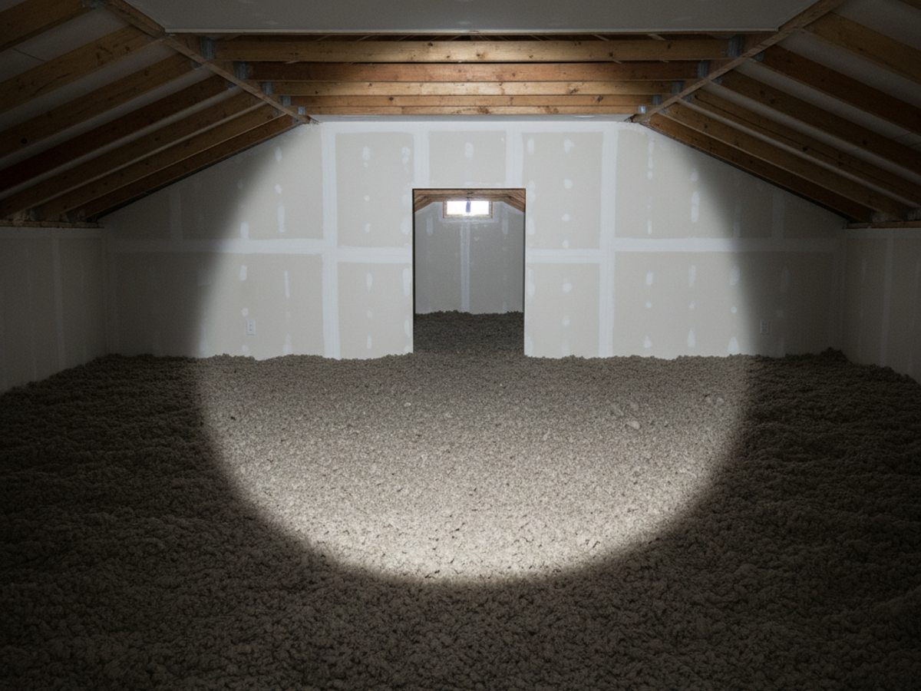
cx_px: 460
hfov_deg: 73.9
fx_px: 612
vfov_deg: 58.9
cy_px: 346
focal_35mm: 23
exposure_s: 1/1565
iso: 587
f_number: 1.8
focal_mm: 6.4
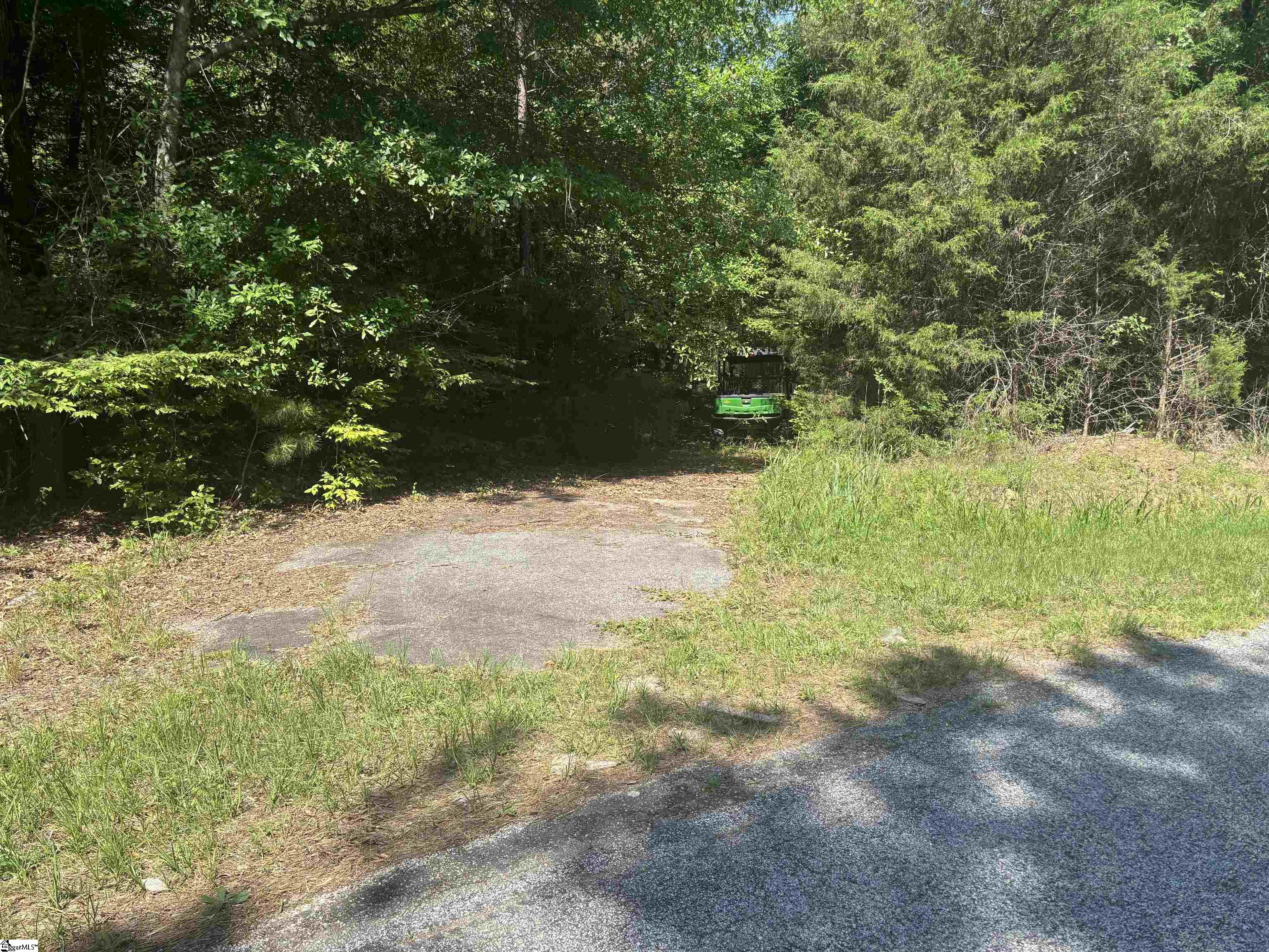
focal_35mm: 26
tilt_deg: -7.8
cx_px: 634
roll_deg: +1.6
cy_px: 476
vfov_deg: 53.1
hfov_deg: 67.3
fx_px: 953
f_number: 1.6
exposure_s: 1/1190
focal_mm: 5.96
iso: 50
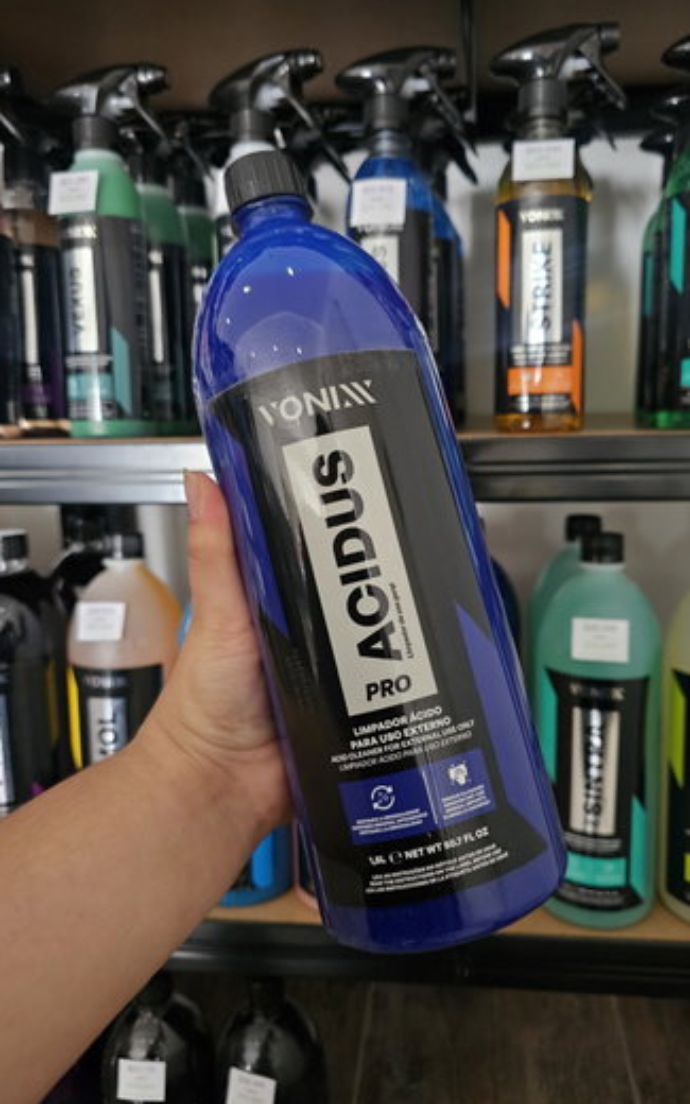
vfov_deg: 72.5
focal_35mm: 25
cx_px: 372
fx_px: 752
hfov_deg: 49.2
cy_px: 540
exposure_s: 1/100
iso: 800
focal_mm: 6.3
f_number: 1.7
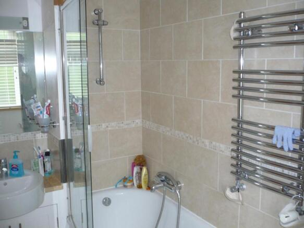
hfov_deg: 52.6
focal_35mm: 35
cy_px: 114
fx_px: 307
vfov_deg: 40.7
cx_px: 152
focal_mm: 5.8
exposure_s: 1/30
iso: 125
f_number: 2.8
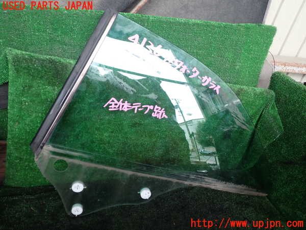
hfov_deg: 60.0
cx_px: 153
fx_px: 265
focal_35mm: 30
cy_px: 115
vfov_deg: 46.8
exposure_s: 1/60
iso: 160
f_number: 2.3
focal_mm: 5.4
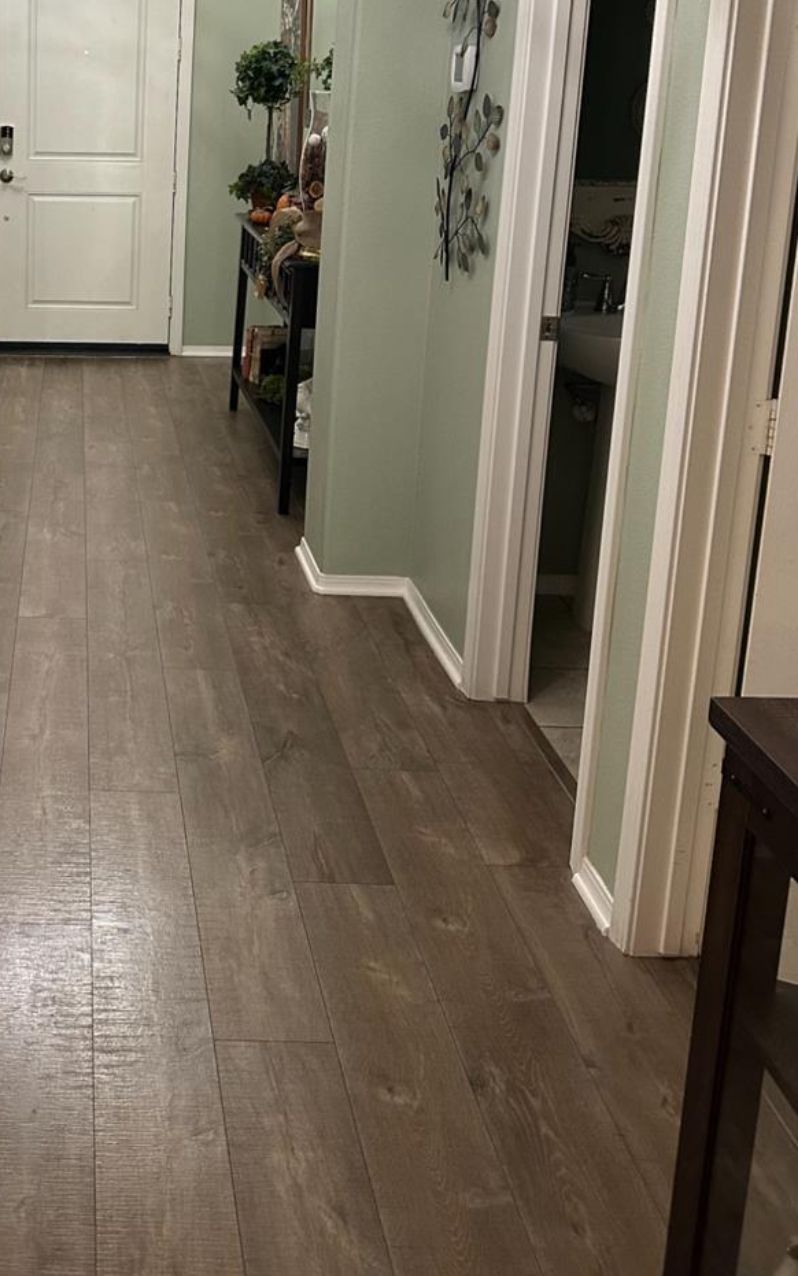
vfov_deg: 46.9
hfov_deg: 29.7
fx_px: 1426
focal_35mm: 41
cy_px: 365
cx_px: 56
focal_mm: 6.86
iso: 250
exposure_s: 1/60
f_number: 1.78
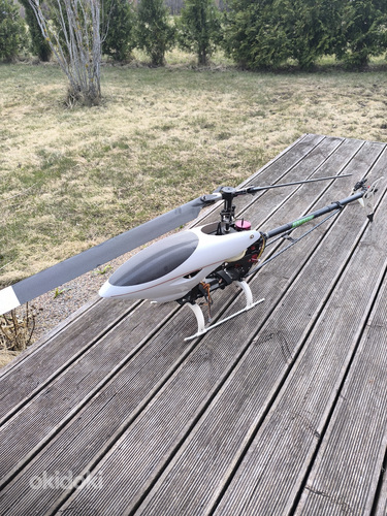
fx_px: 343
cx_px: 194
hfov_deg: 58.9
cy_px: 258
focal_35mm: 23
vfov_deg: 73.9
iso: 50
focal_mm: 6.14
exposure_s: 1/100
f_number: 1.65
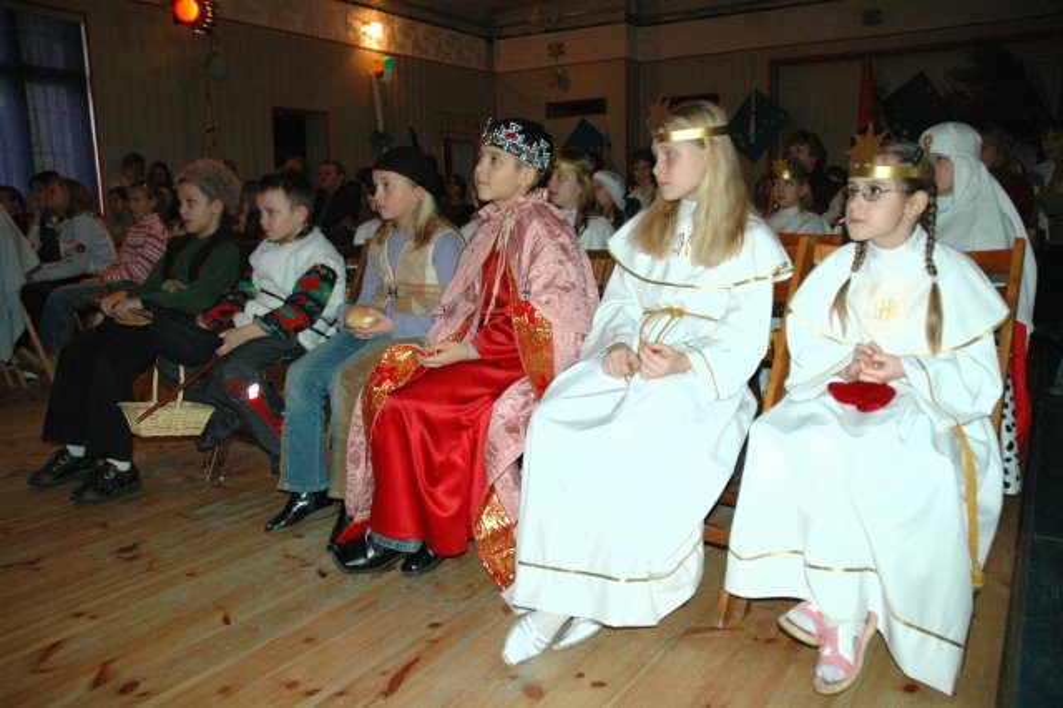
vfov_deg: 47.9
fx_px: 797
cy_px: 354
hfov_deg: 67.4
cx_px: 532
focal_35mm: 27
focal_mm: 18
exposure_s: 1/60
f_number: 4
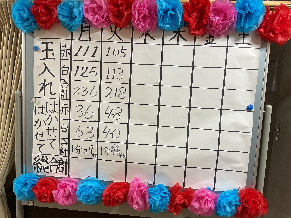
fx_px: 244
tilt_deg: -6.7
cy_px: 109
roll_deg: -1.8
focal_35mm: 29
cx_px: 146
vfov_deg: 48.2
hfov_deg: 61.7
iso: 50
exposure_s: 1/60
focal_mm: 3
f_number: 1.8
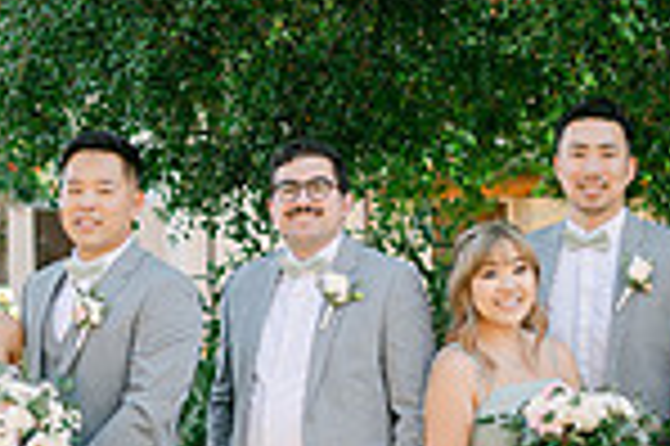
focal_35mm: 136
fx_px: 2528
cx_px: 99
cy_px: 383
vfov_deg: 10.0
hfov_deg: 15.0
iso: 100
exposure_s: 1/1600
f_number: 2
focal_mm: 35
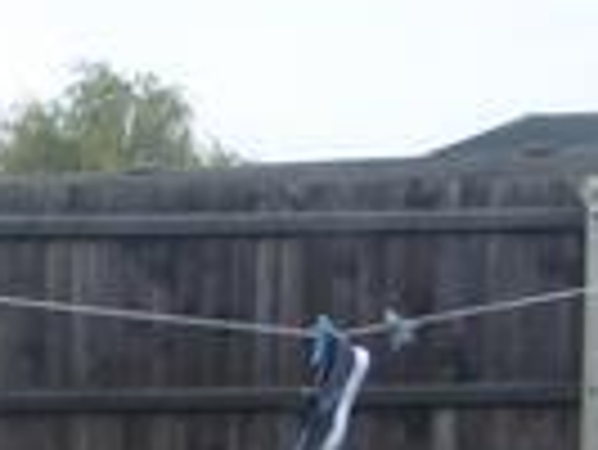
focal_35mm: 185
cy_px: 963
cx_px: 477
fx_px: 3199
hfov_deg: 10.6
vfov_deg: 7.6
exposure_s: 1/60
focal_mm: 4.3
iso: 160
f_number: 3.3
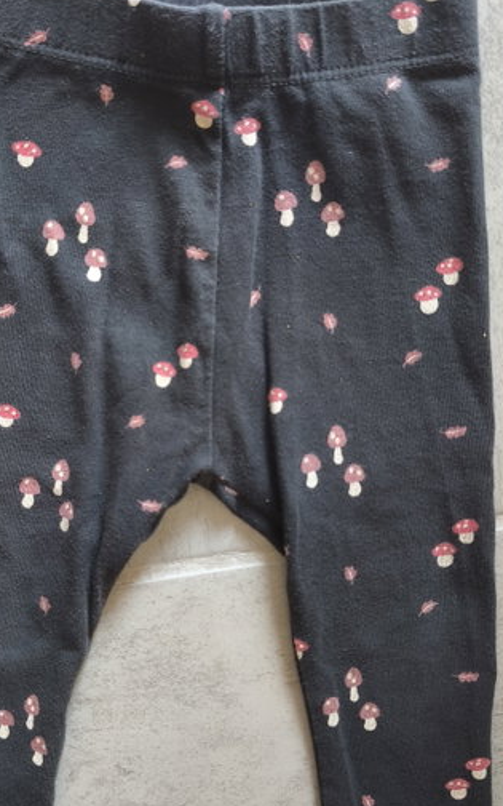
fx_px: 877
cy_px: 437
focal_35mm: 40
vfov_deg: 49.2
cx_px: 182
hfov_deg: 31.8
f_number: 1.6
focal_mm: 6.57
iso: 320
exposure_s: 1/50
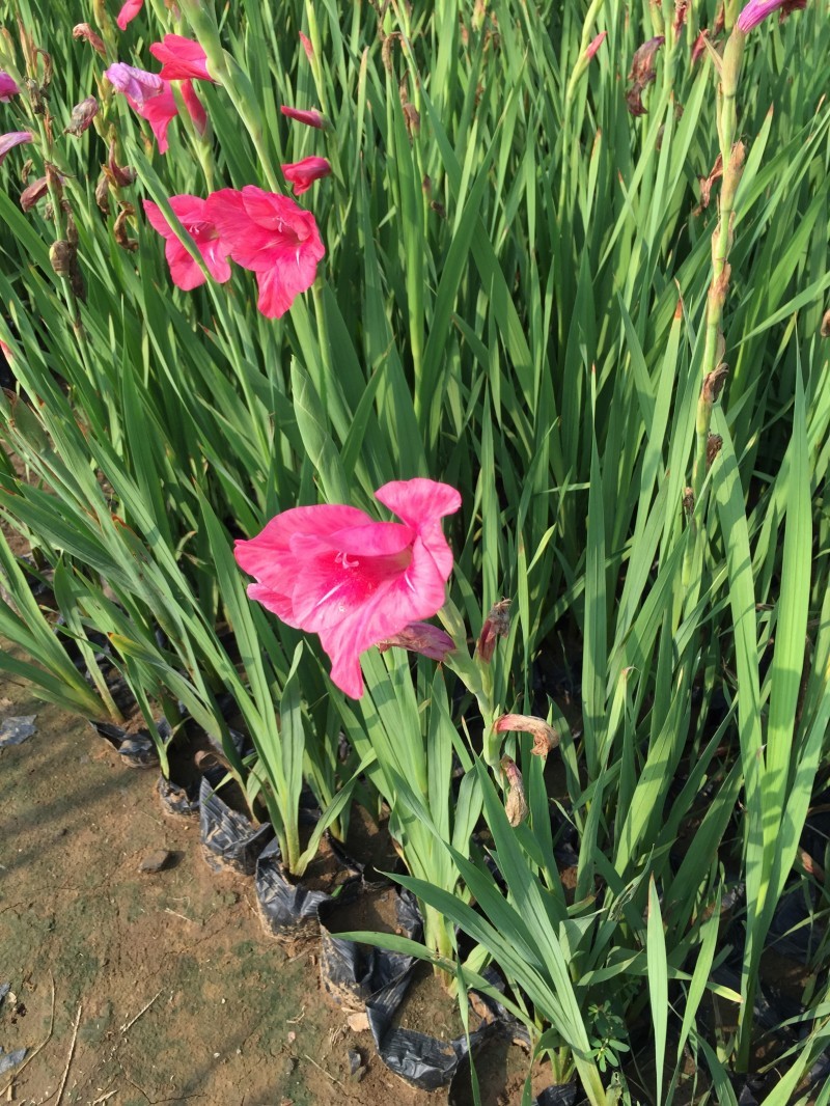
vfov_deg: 61.6
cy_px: 553
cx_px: 415
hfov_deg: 48.2
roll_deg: +1.6
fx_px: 927
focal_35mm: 29
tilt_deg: -42.5
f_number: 2.2
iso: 32
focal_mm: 4.15
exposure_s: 1/706
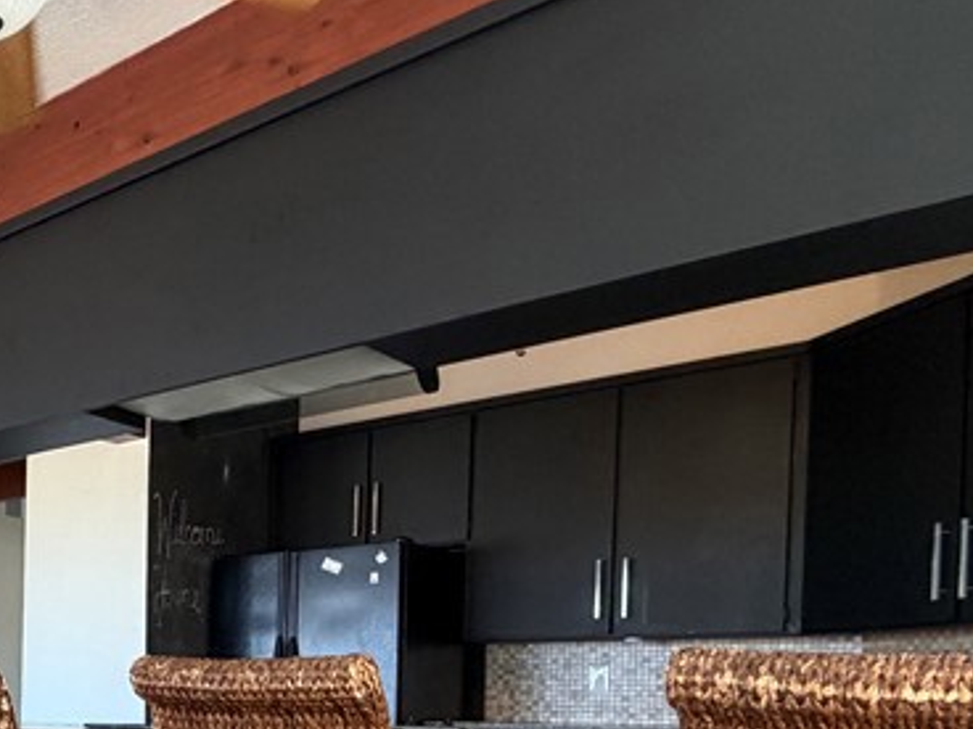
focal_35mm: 39
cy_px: 708
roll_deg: -0.2
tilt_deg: -0.8
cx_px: -185
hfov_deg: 37.0
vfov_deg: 34.0
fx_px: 1096
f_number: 2.2
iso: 320
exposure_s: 1/92
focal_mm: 2.22
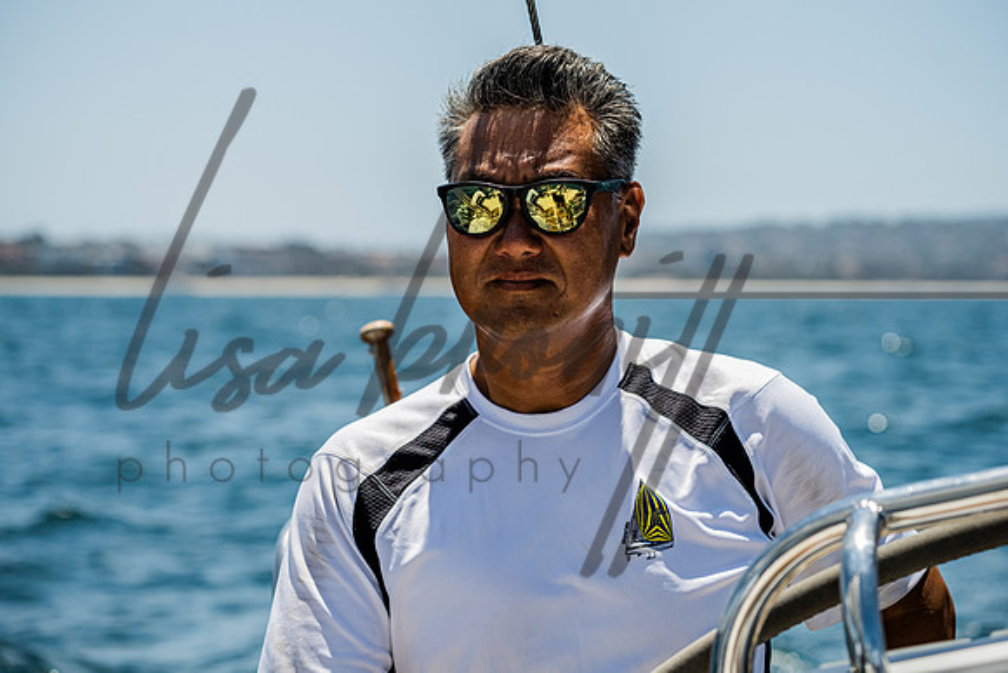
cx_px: 504
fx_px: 2908
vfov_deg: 13.2
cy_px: 336
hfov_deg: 19.7
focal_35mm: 104
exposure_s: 1/1250
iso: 320
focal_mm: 100
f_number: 5.6
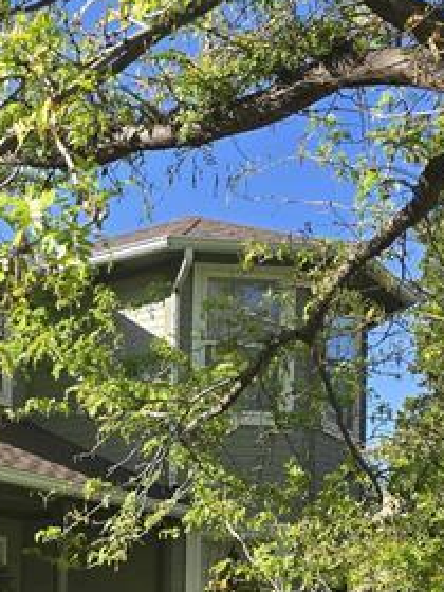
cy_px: 581
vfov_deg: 28.9
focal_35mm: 63
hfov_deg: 22.1
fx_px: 1077
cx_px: -34
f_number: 1.7
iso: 12
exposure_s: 1/285
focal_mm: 6.3
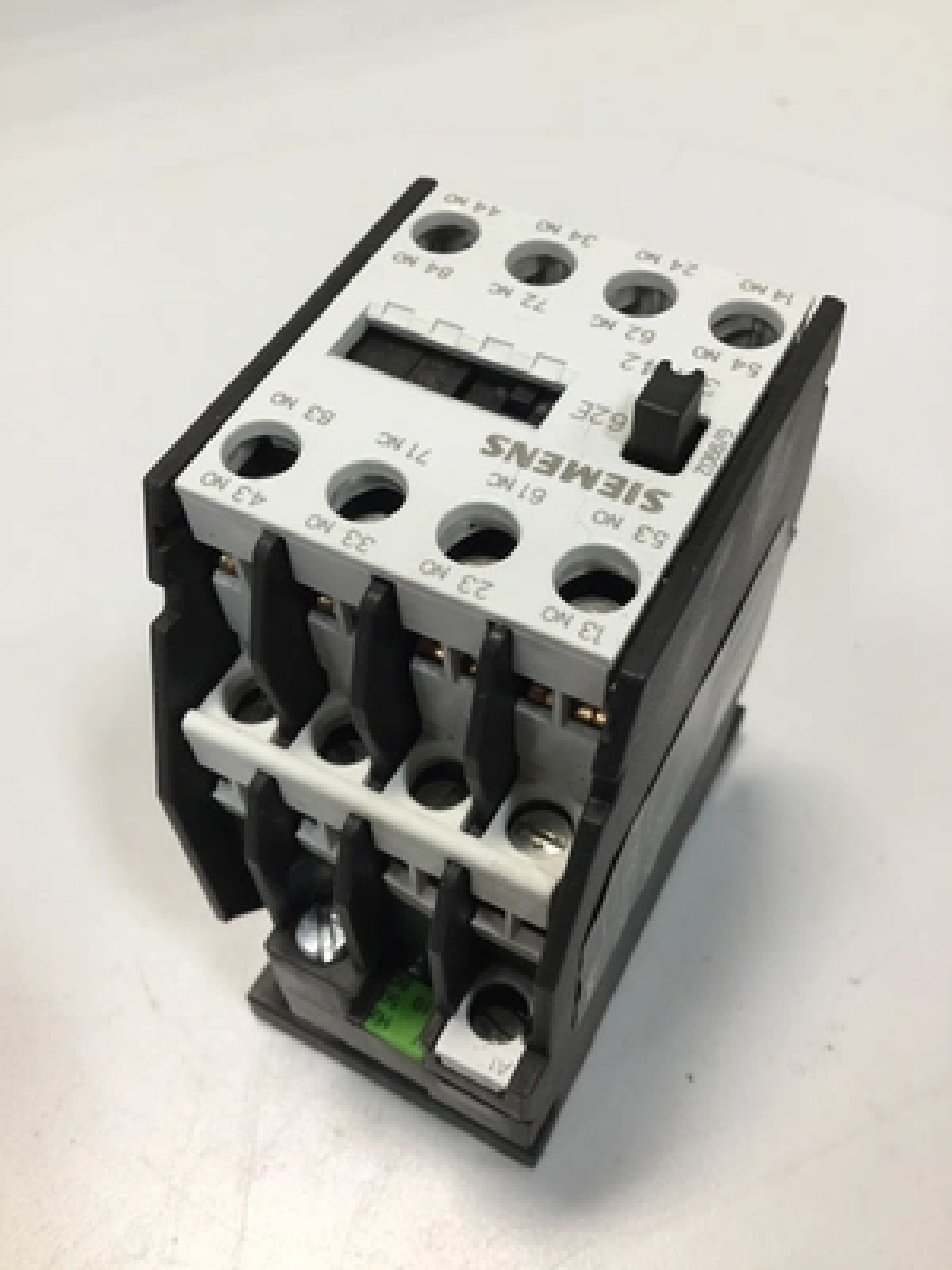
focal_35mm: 31
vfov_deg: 58.4
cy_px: 635
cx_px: 476
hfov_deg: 45.4
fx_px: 1137
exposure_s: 1/30
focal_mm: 3.3
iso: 50
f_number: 2.4
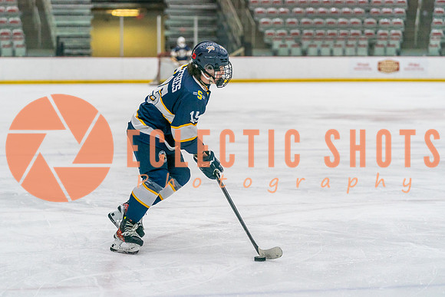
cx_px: 193
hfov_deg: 18.4
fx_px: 1376
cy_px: 148
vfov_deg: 12.3
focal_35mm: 111
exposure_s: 1/1250
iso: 3200
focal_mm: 96
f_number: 2.8
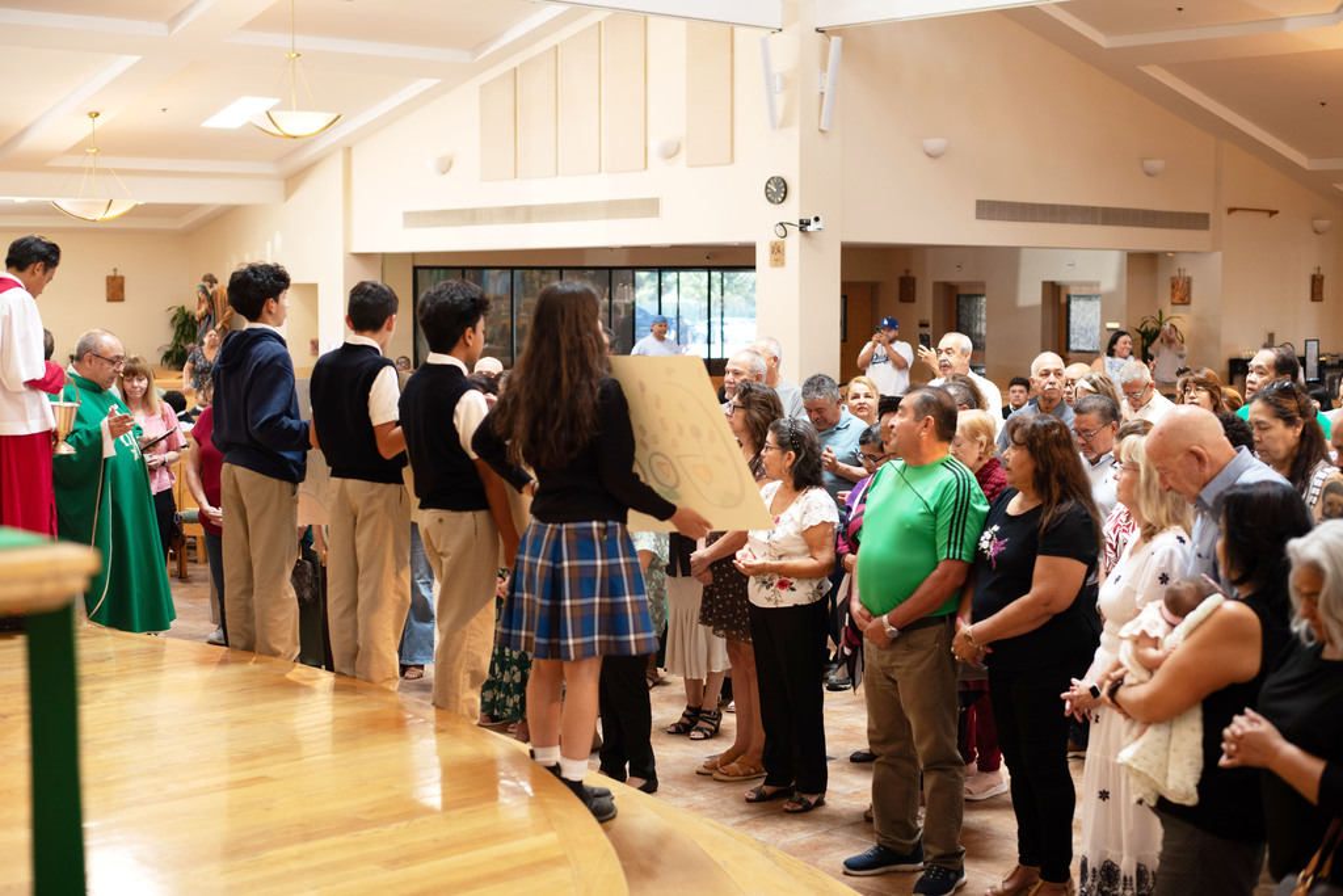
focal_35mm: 50
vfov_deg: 27.0
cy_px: 448
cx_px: 672
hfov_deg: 39.6
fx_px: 1865
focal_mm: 50
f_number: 2.8
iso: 800
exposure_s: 1/160
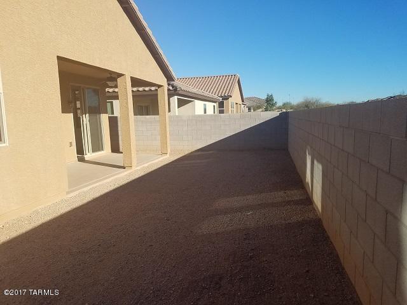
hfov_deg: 67.3
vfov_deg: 53.1
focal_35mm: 26
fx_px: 306
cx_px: 204
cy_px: 152
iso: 50
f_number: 1.7
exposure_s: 1/1824
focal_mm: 4.2
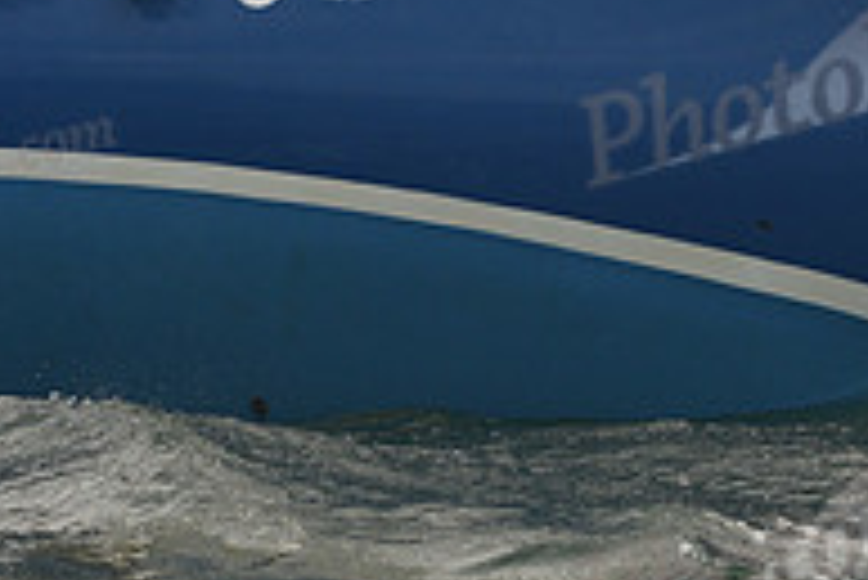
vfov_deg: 6.5
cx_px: 351
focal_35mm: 210
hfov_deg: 9.8
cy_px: -101
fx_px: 5067
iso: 320
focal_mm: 70
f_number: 5
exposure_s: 1/1000
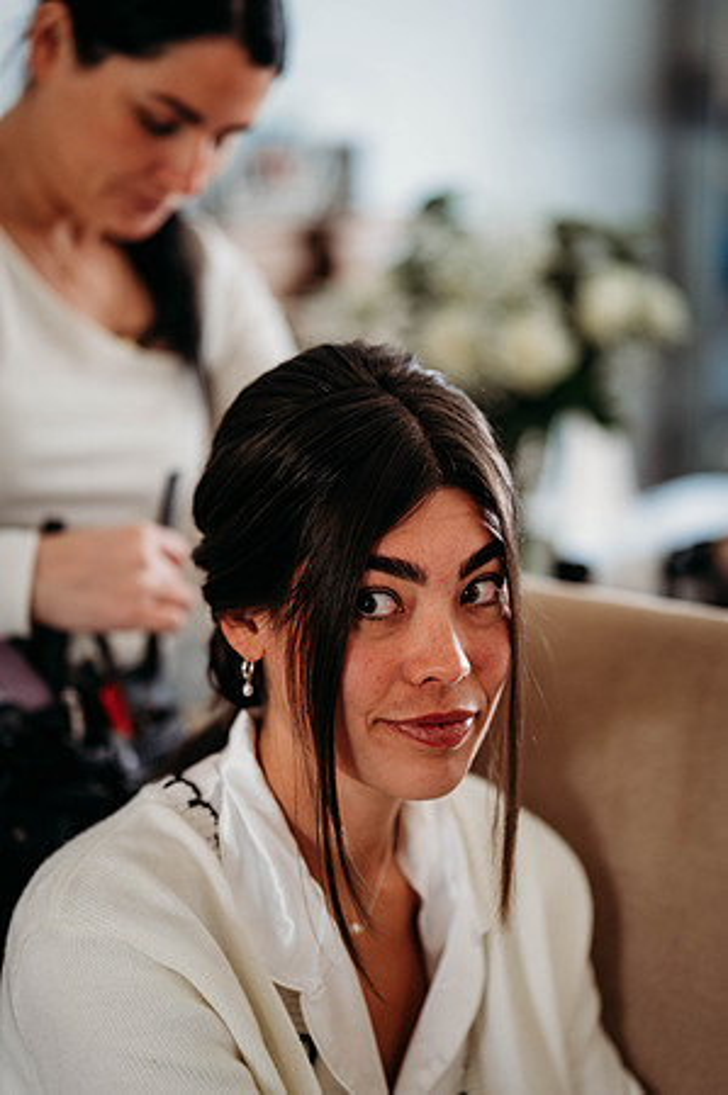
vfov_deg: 23.9
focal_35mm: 85
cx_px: 364
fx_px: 2584
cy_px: 548
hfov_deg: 16.0
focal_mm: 85
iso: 1000
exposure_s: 1/200
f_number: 1.8
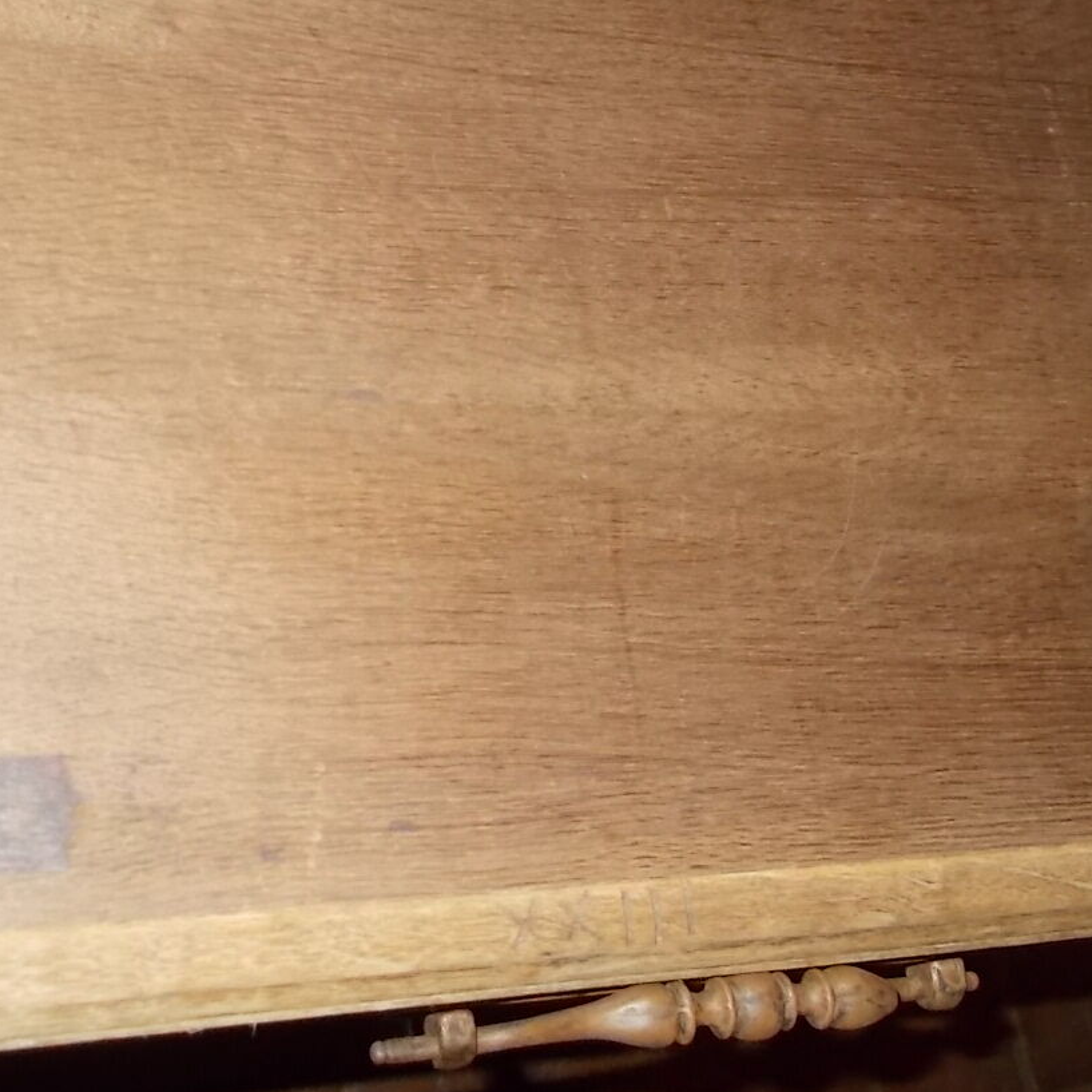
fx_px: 1606
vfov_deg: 37.4
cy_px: 433
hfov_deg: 37.2
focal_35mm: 45
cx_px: 377
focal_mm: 4.6
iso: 200
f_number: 3.2
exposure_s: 1/25
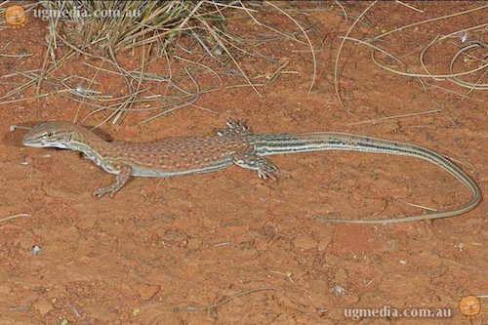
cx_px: 244
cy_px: 162
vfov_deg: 8.7
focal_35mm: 158
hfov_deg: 13.0
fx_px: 2134
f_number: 25
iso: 100
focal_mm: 105
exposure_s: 1/100
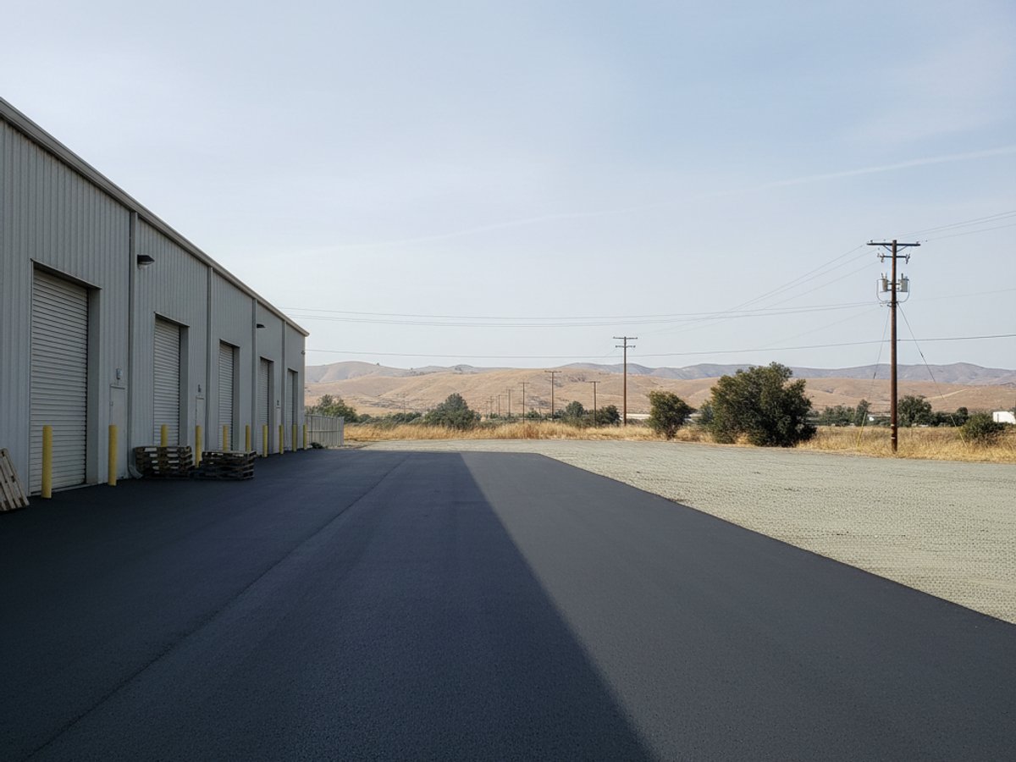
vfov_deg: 58.9
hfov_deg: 73.9
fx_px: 675
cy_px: 381
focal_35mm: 23
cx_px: 508
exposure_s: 1/1354
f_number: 1.8
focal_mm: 6.4
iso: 99
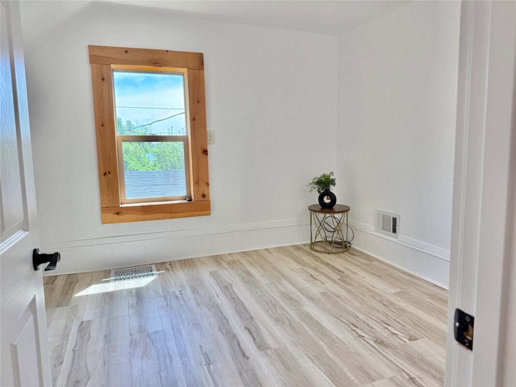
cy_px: 194
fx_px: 358
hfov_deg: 71.6
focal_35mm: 24
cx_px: 258
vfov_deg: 56.8
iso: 100
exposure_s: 1/356
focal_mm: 6.76
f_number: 1.78
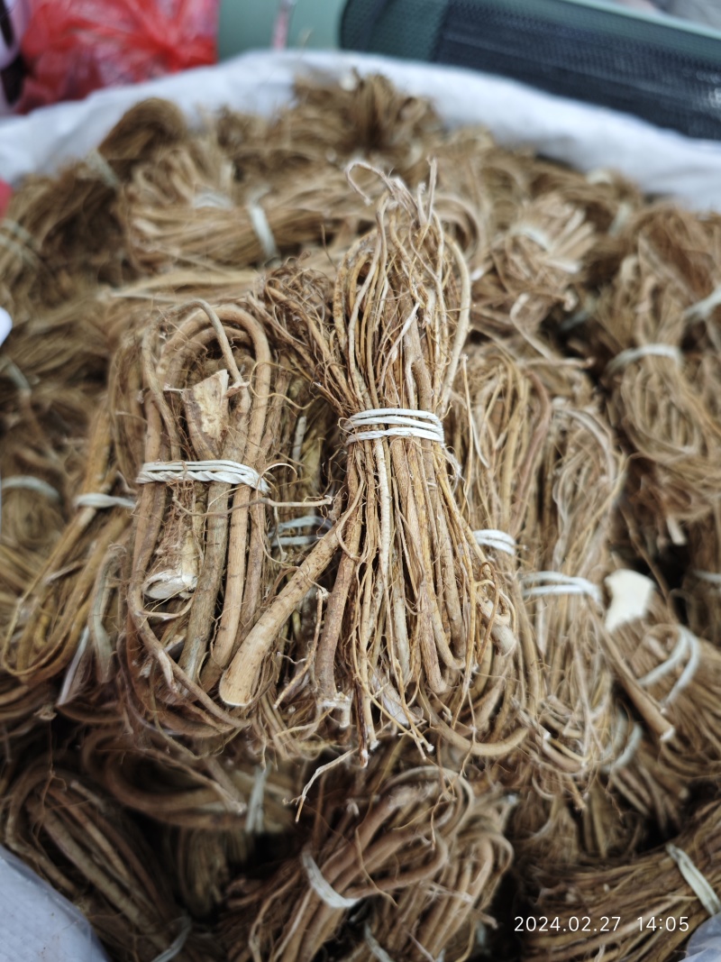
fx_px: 639
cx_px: 360
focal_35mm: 23
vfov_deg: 73.9
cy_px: 481
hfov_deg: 58.9
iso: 320
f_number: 1.42
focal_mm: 6.68
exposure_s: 1/60.8
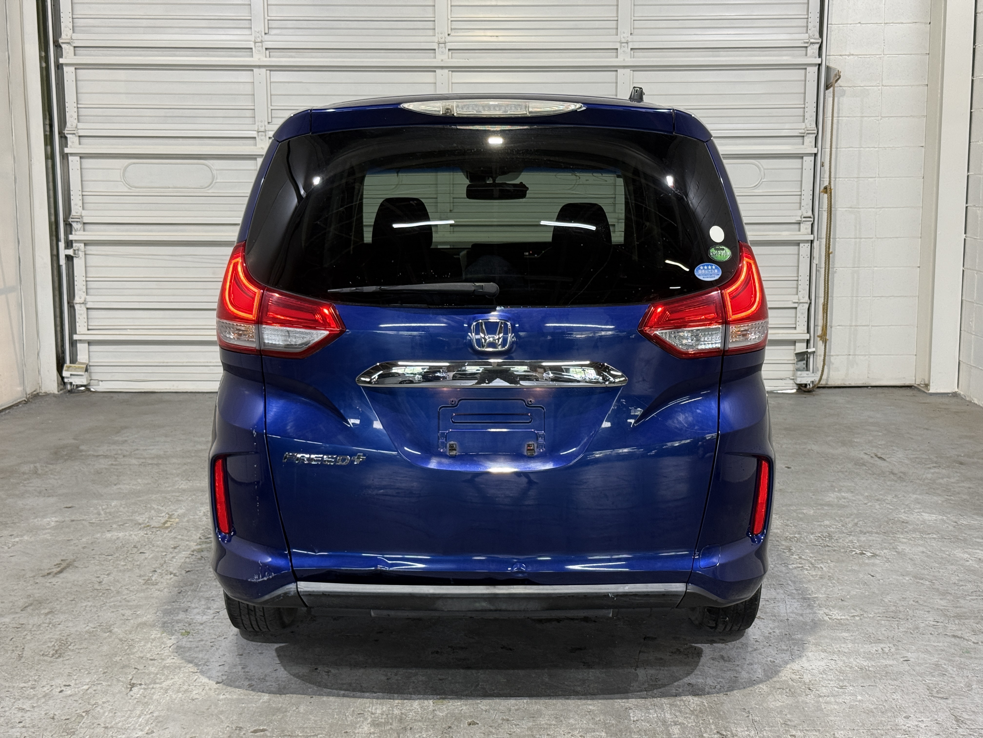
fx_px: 1363
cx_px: 492
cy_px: 369
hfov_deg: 39.7
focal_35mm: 48
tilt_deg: -7.8
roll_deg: -0.3
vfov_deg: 30.3
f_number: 1.78
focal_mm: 6.76
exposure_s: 1/60
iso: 160
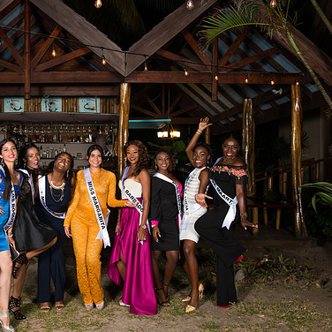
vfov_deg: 43.9
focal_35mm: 38
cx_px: 88
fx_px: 412
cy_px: 167
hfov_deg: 42.7
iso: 500
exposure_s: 1/80
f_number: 5.6
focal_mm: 29
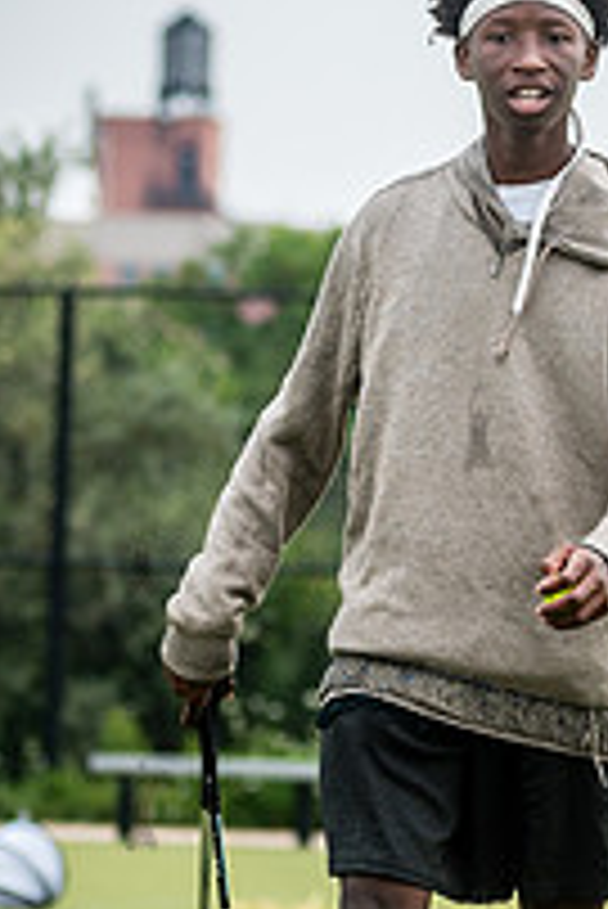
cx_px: 434
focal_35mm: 449
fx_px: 11354
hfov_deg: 3.1
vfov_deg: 4.6
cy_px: 476
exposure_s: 1/1250
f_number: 4
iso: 250
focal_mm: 112
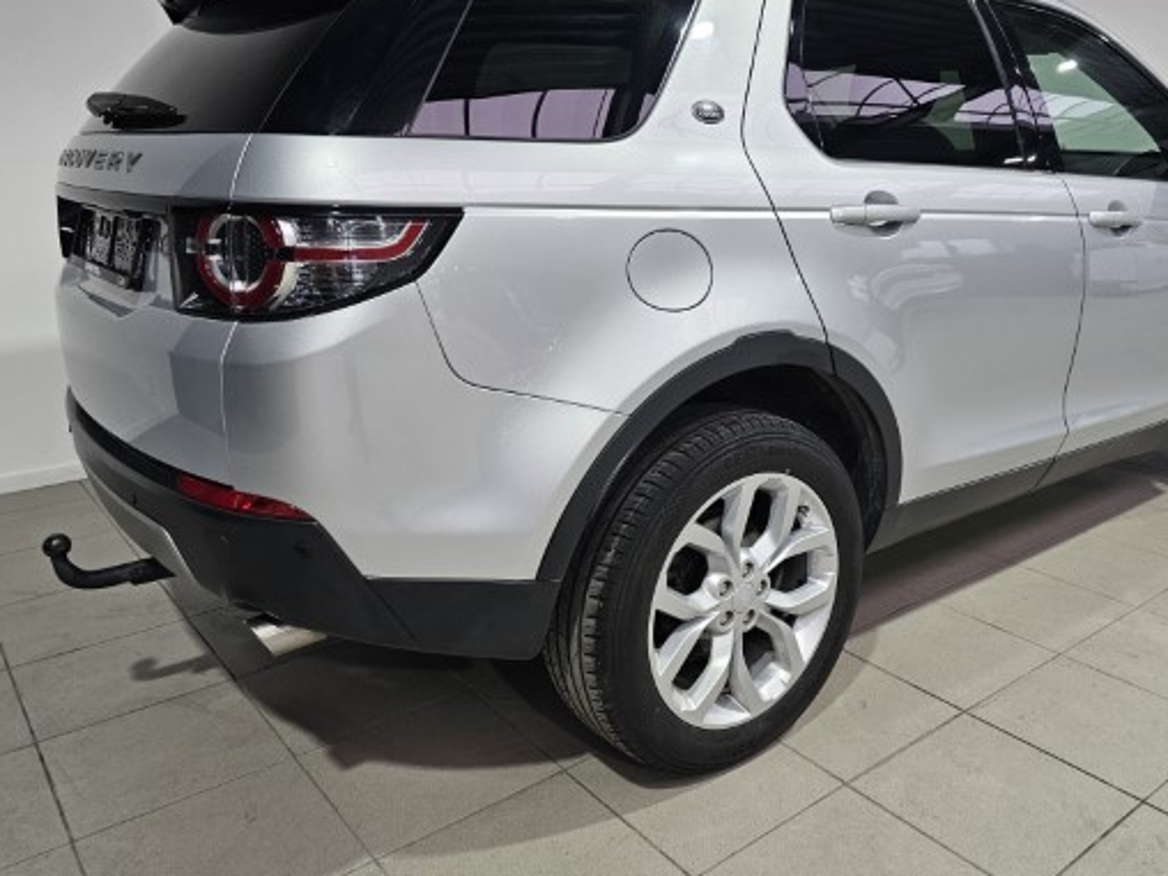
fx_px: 979
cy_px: 377
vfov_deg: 48.1
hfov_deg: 61.3
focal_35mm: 29
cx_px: 678
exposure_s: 1/359
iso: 200
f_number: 1.7
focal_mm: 6.3
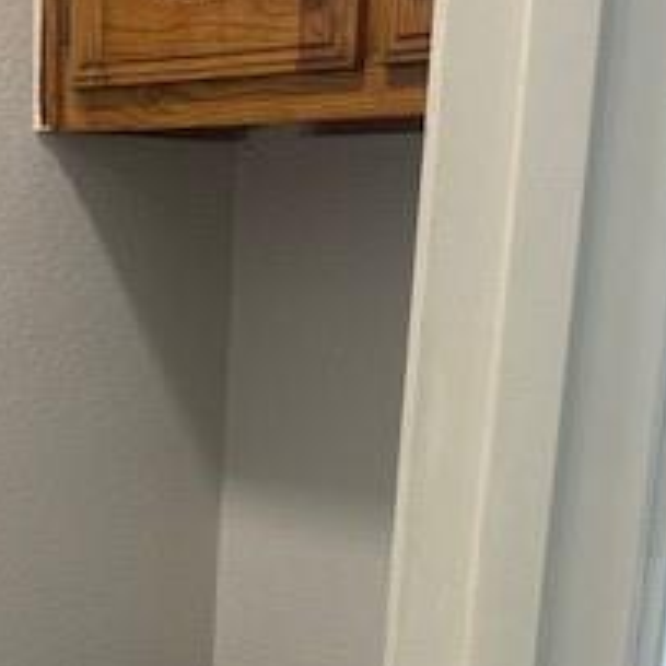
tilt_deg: -12.8
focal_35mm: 67
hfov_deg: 25.1
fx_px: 1458
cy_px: 610
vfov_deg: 24.9
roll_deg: -0.8
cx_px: 85
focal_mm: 6.76
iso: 125
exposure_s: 1/60
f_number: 1.78
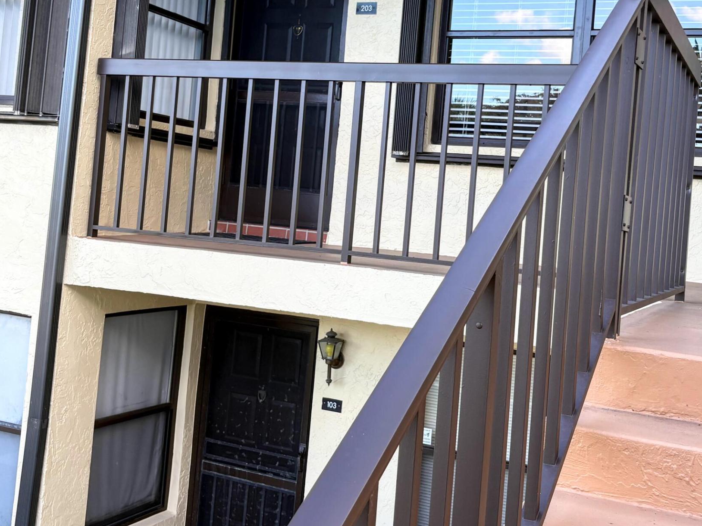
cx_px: 385
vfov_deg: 31.3
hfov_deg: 41.2
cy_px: 174
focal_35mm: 46
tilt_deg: +1.9
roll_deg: -5.3
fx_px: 933
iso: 40
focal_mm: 5.96
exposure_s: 1/218
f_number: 1.6
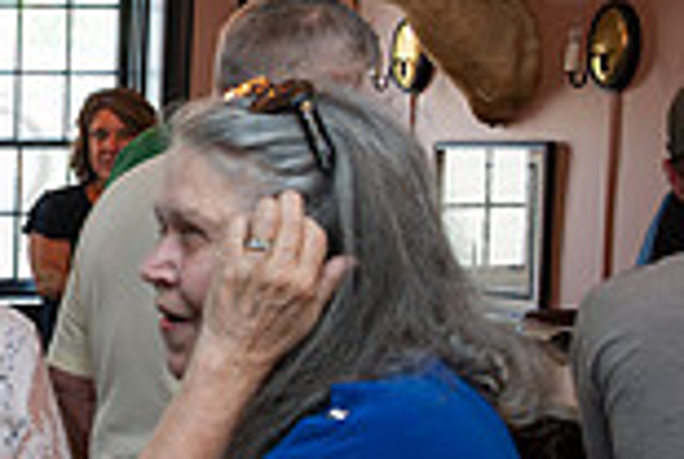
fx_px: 2170
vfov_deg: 12.0
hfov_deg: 16.0
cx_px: -427
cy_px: 337
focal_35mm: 114
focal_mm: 28
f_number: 6.3
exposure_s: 1/60
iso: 800
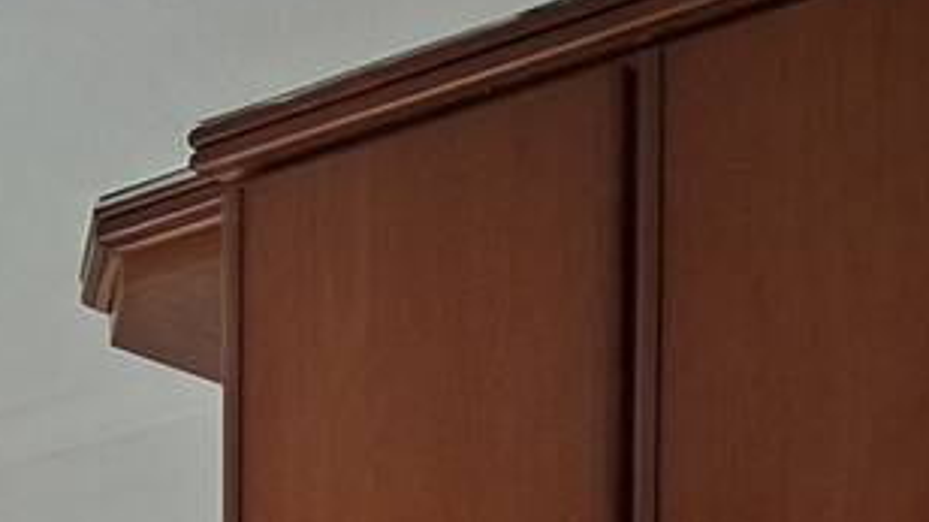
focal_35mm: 117
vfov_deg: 8.9
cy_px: 1445
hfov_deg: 17.6
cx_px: -118
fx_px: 2881
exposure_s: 1/120
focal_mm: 5.54
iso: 80
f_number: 1.8
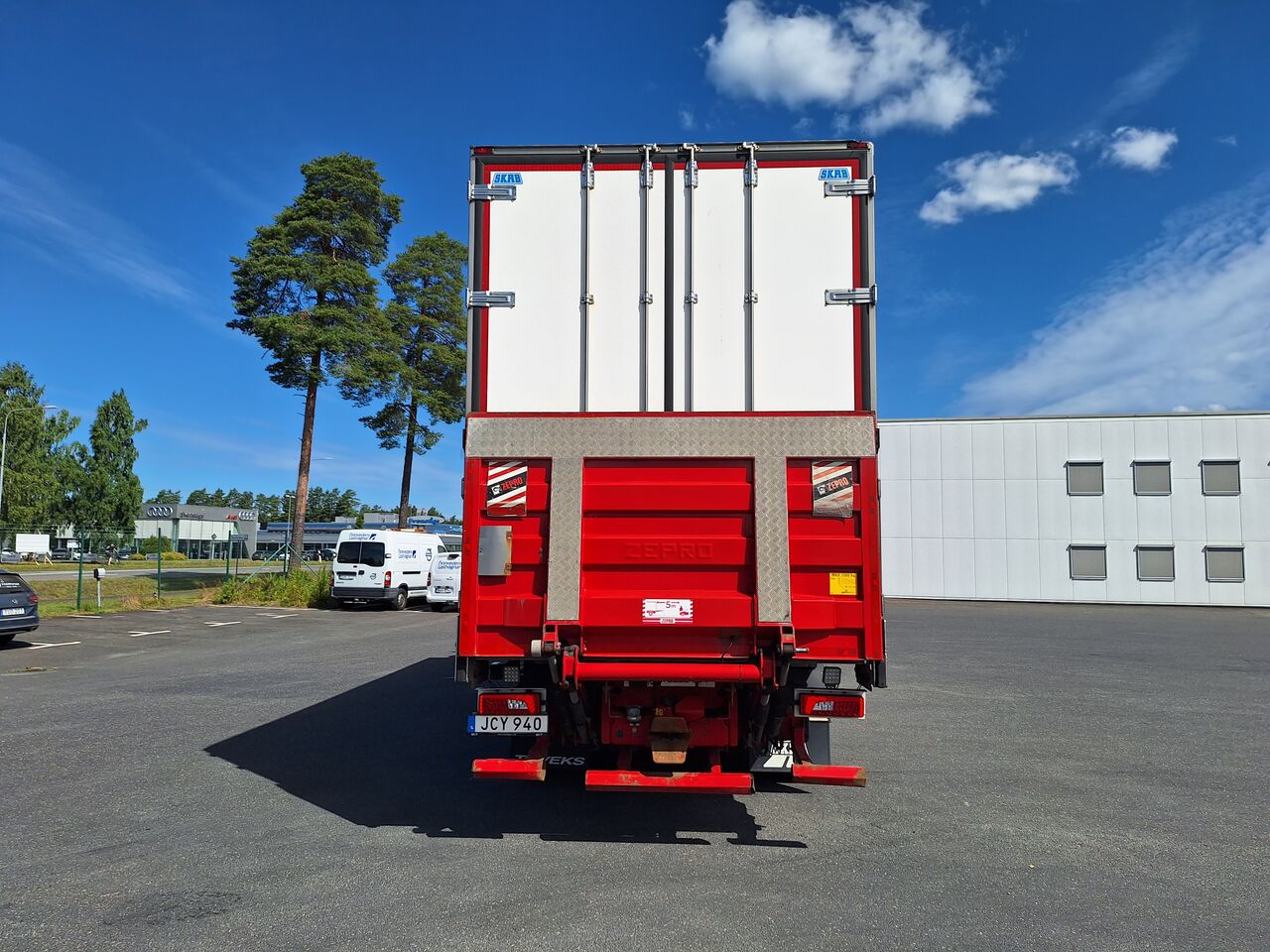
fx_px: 844
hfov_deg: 73.9
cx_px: 635
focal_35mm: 23
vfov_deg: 58.9
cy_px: 476
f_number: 1.8
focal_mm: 5.54
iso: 40
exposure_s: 1/5025
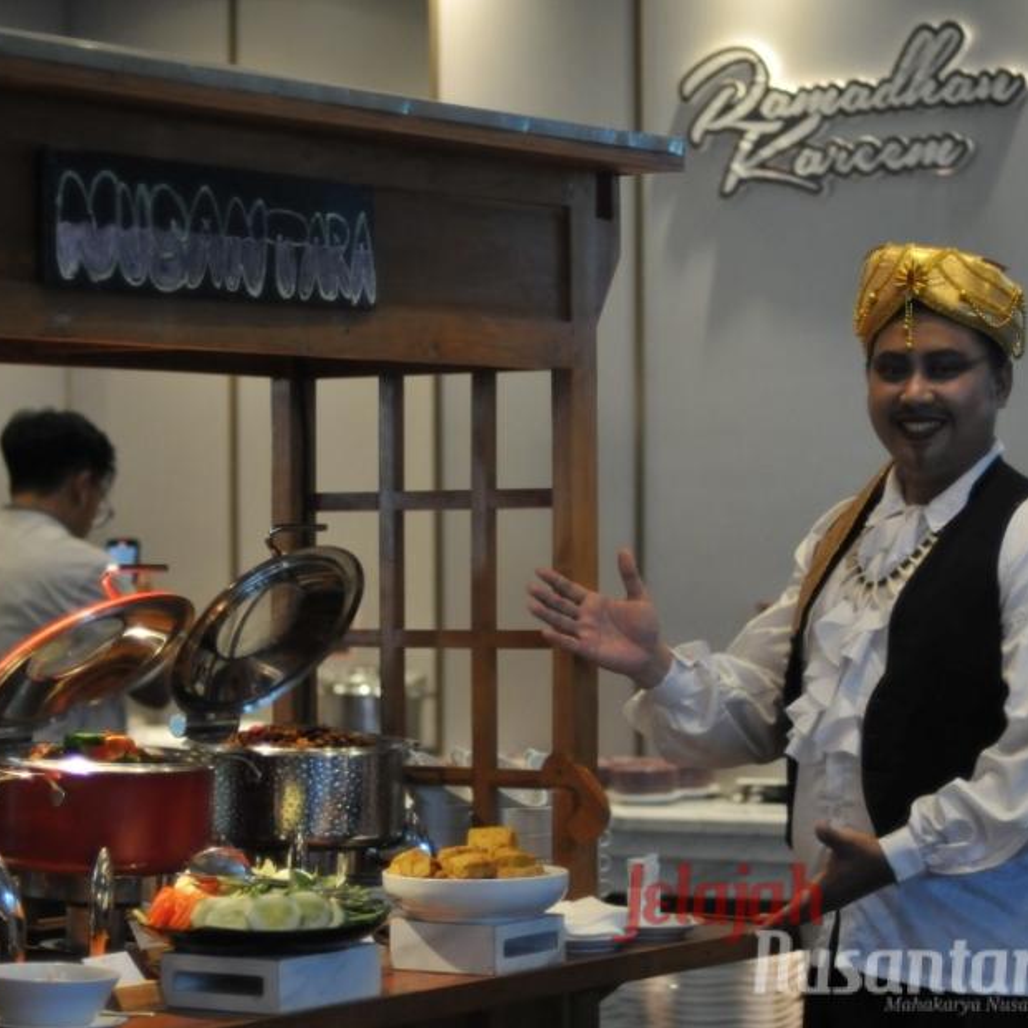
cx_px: 488
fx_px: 3225
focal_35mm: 96
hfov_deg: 18.1
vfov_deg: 18.1
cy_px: 515
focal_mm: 50
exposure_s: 1/400
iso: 800
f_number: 1.4
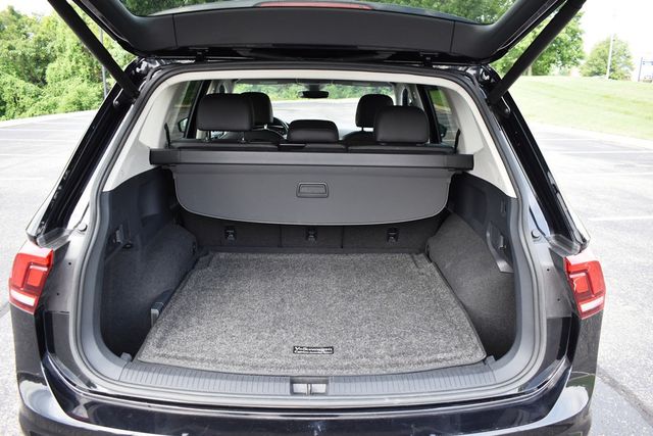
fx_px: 490
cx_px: 326
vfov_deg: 48.0
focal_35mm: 27
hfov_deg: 67.4
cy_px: 218
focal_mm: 18
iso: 400
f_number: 5
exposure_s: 1/250
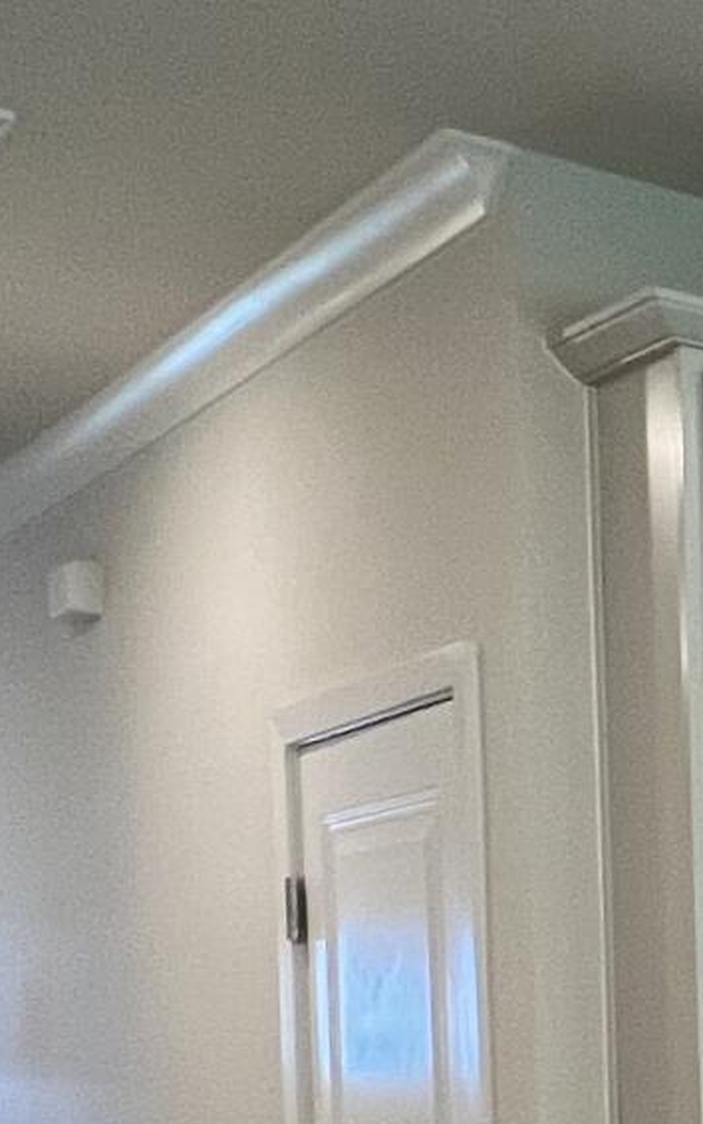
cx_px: 2115
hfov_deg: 11.1
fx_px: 2237
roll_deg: -0.5
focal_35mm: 73
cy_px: 1249
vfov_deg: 26.0
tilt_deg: -2.4
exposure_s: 1/120
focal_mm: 1.57
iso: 160
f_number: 1.8
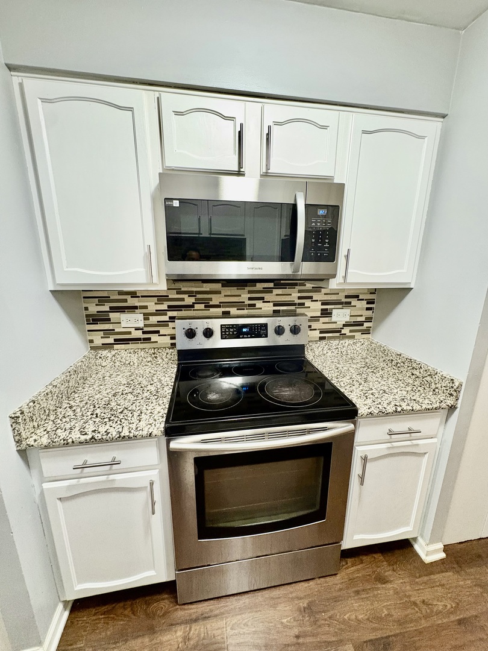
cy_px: 326
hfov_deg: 85.7
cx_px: 244
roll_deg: -0.6
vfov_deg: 102.1
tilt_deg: -12.5
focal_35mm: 14
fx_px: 263
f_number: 2.2
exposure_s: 1/40
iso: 640
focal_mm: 2.22
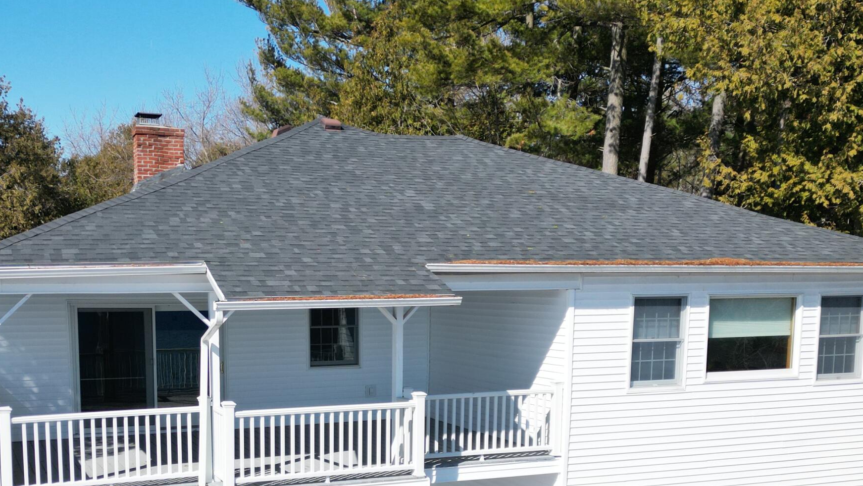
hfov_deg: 45.3
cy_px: 431
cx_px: 352
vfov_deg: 25.8
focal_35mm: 45
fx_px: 1030
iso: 150
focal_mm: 6.72
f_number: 1.7
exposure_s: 1/3200
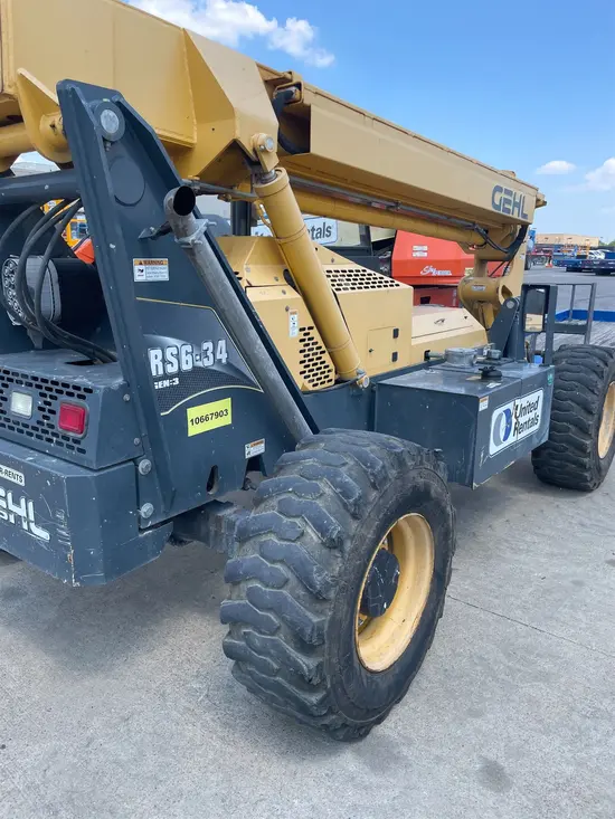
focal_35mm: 26
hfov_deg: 53.1
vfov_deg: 67.3
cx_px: 308
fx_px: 616
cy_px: 410
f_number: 1.6
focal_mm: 4.2
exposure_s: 1/1304
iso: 32
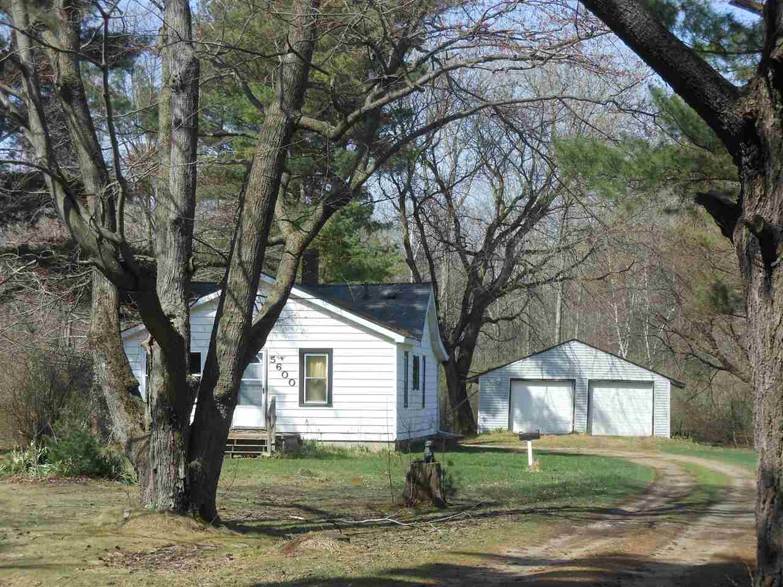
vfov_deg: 15.1
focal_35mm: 98
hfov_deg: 20.0
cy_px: 294
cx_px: 392
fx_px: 2217
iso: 80
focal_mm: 17.5
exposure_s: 1/320
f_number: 4.7
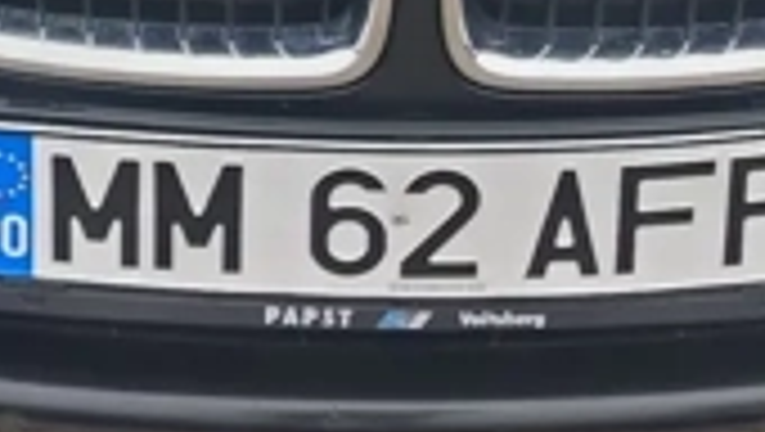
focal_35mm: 154
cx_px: 396
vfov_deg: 6.7
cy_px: -1134
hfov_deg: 13.9
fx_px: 3127
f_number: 1.75
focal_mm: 5.25
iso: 123
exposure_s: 1/100
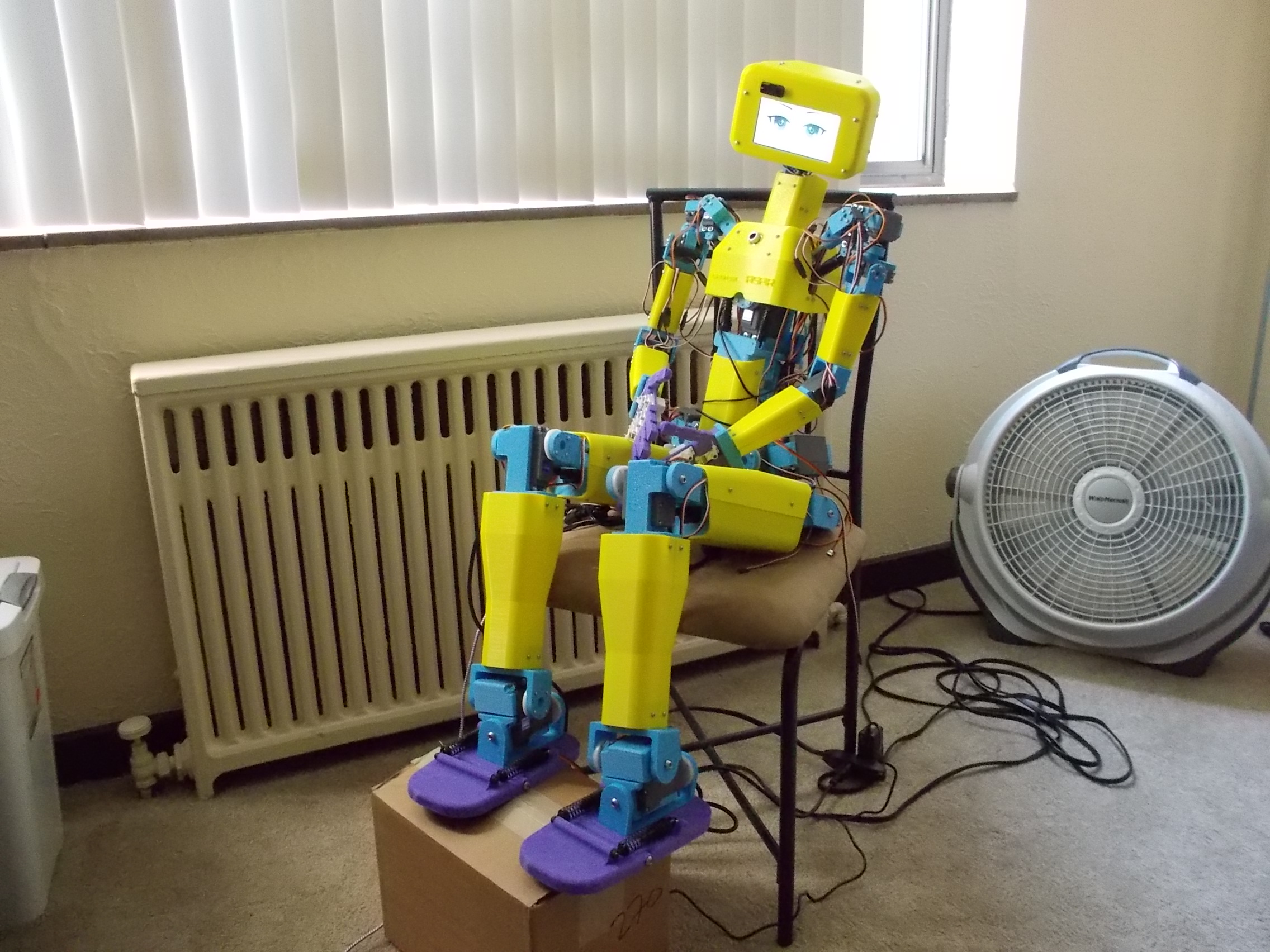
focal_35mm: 29
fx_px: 1064
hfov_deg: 61.7
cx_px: 635
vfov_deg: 48.2
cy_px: 476
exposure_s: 1/13
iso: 400
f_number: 3.3
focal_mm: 4.1
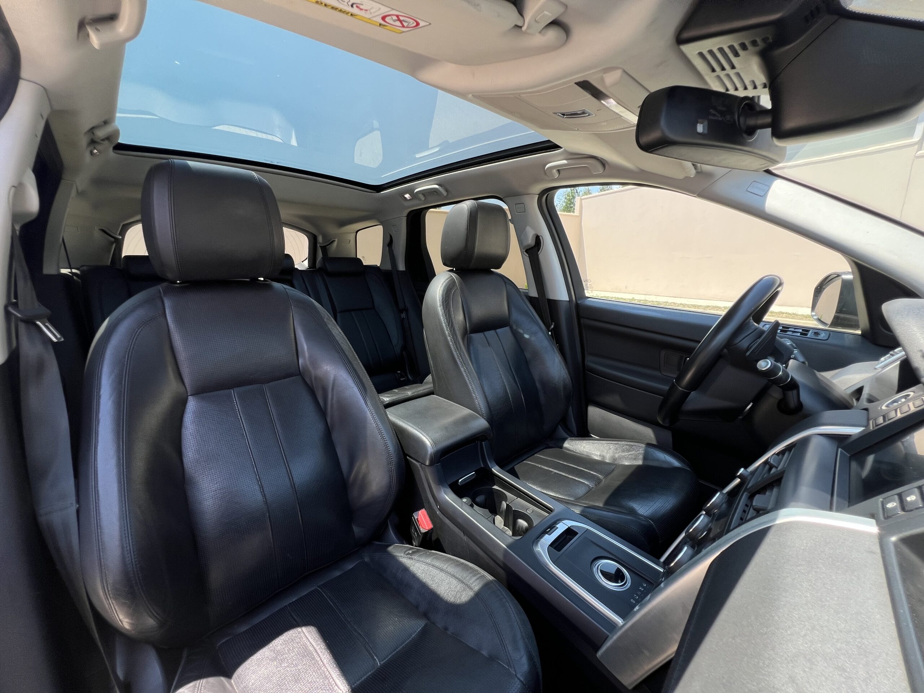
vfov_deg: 89.9
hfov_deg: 106.2
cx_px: 462
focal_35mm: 13
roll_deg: +0.4
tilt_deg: -14.0
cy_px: 346
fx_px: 347
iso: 32
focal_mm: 1.57
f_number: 1.8
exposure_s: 1/285
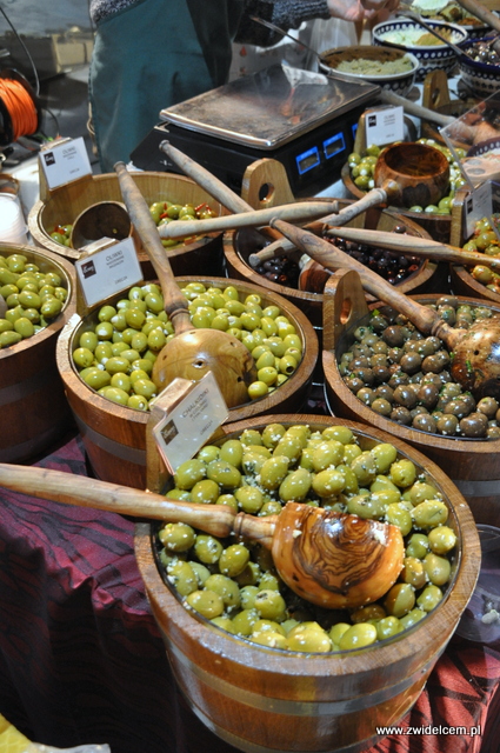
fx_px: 815
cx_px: 250
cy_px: 376
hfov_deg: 34.1
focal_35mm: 39
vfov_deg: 49.6
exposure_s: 1/20
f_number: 4
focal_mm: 26
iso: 1600
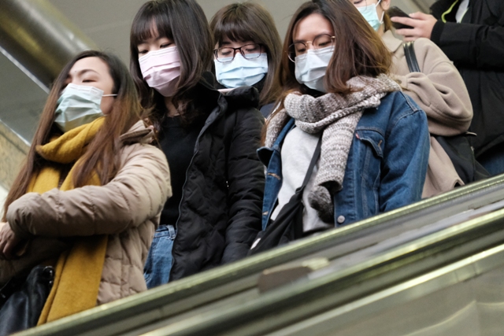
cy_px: 168
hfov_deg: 7.6
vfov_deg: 5.1
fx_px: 3809
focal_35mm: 272
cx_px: 252
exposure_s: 1/140
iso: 8000
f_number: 4.7
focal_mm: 181.1
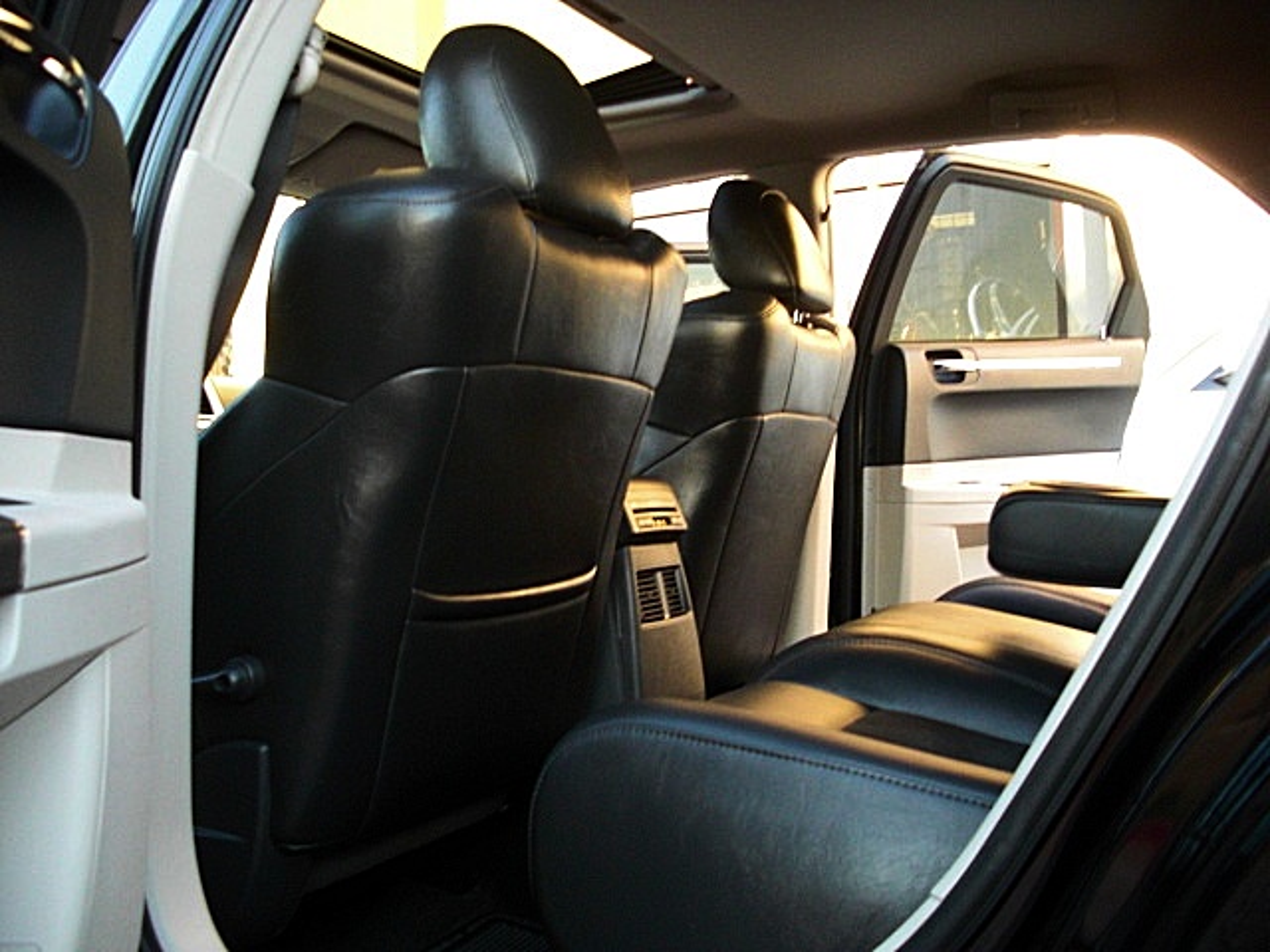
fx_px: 1321
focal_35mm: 36
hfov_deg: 51.4
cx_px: 635
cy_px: 476
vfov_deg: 39.7
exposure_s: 1/80
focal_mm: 6.3
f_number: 2.8
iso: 400
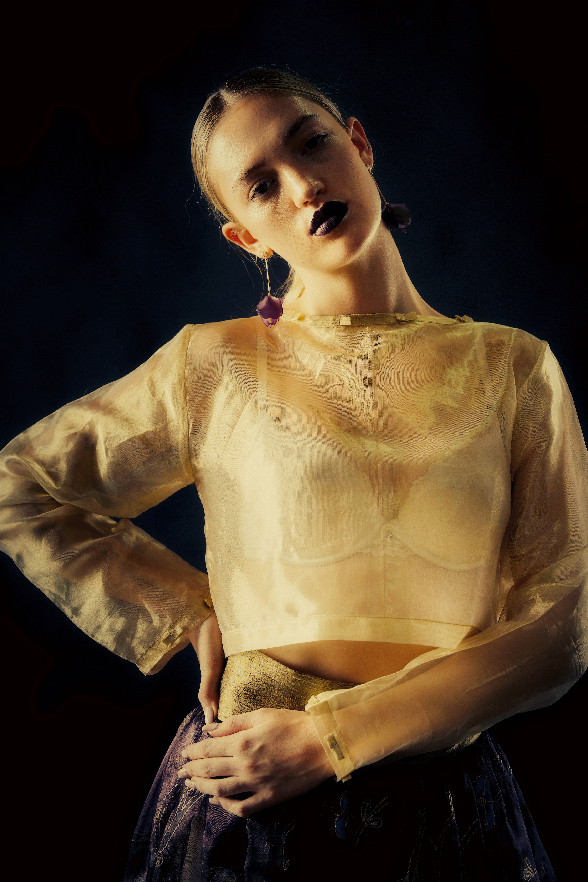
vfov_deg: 31.0
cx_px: 294
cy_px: 441
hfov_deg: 20.9
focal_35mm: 65
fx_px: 1592
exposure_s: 1/160
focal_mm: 65
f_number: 5
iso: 250
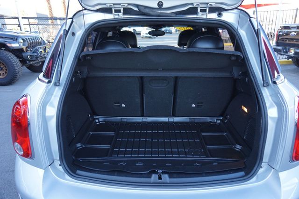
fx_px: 199
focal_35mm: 24
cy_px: 100
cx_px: 150
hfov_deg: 73.8
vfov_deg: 53.1
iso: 250
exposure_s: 1/60
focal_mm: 16
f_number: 4
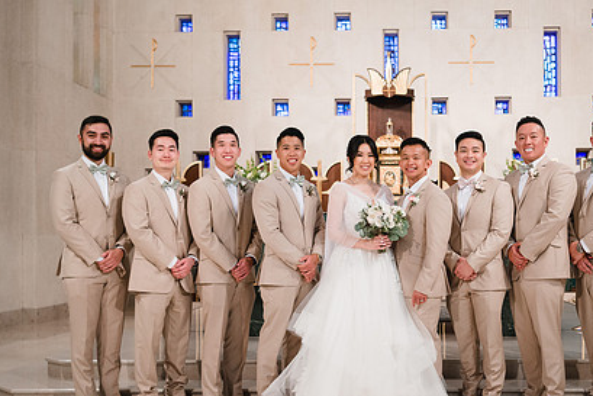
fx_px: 824
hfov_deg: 39.2
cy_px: 234
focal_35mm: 50
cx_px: 381
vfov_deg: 27.0
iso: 1600
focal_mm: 35
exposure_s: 1/200
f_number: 3.2
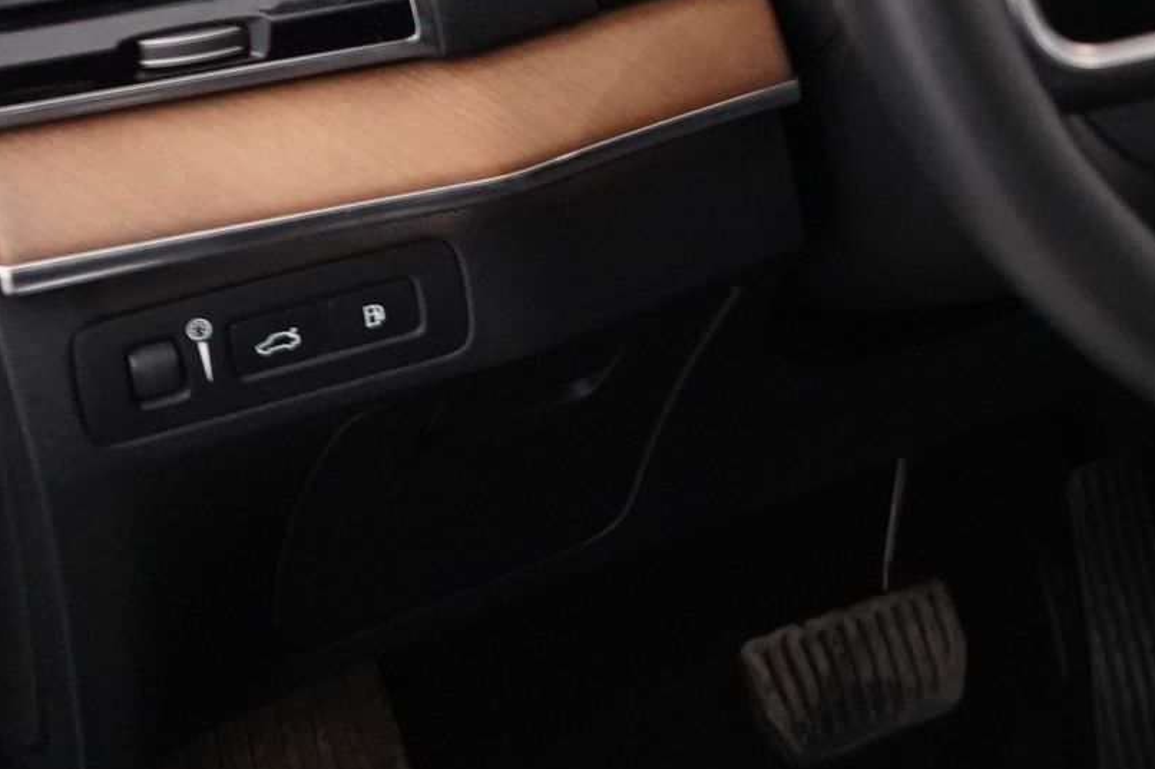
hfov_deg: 20.5
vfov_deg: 14.6
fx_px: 2887
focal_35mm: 90
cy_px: -216
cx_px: 1535
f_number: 3.5
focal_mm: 29
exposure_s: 1/160
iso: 8000
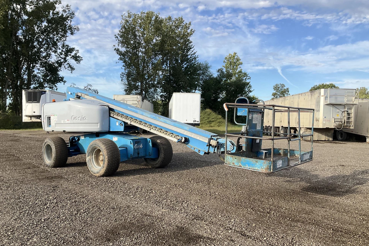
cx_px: 181
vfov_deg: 42.3
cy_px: 135
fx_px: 318
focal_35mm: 31
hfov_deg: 60.3
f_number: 1.8
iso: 25
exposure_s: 1/1076
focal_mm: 3
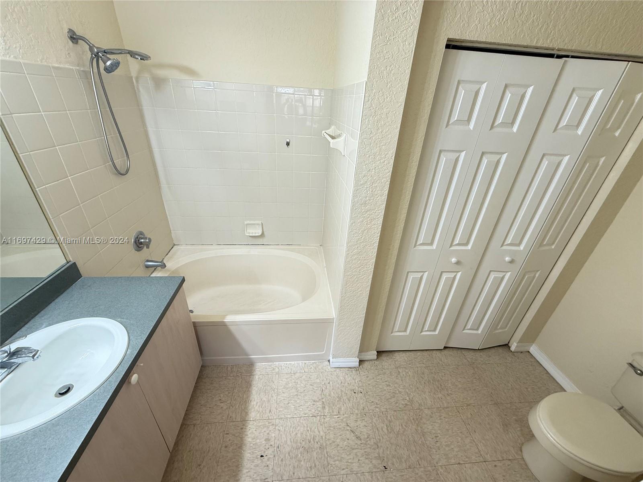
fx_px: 260
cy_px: 241
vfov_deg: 85.7
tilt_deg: -27.6
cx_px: 322
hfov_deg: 102.1
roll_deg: -2.9
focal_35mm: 14
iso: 160
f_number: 2.2
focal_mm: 2.22
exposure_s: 1/60
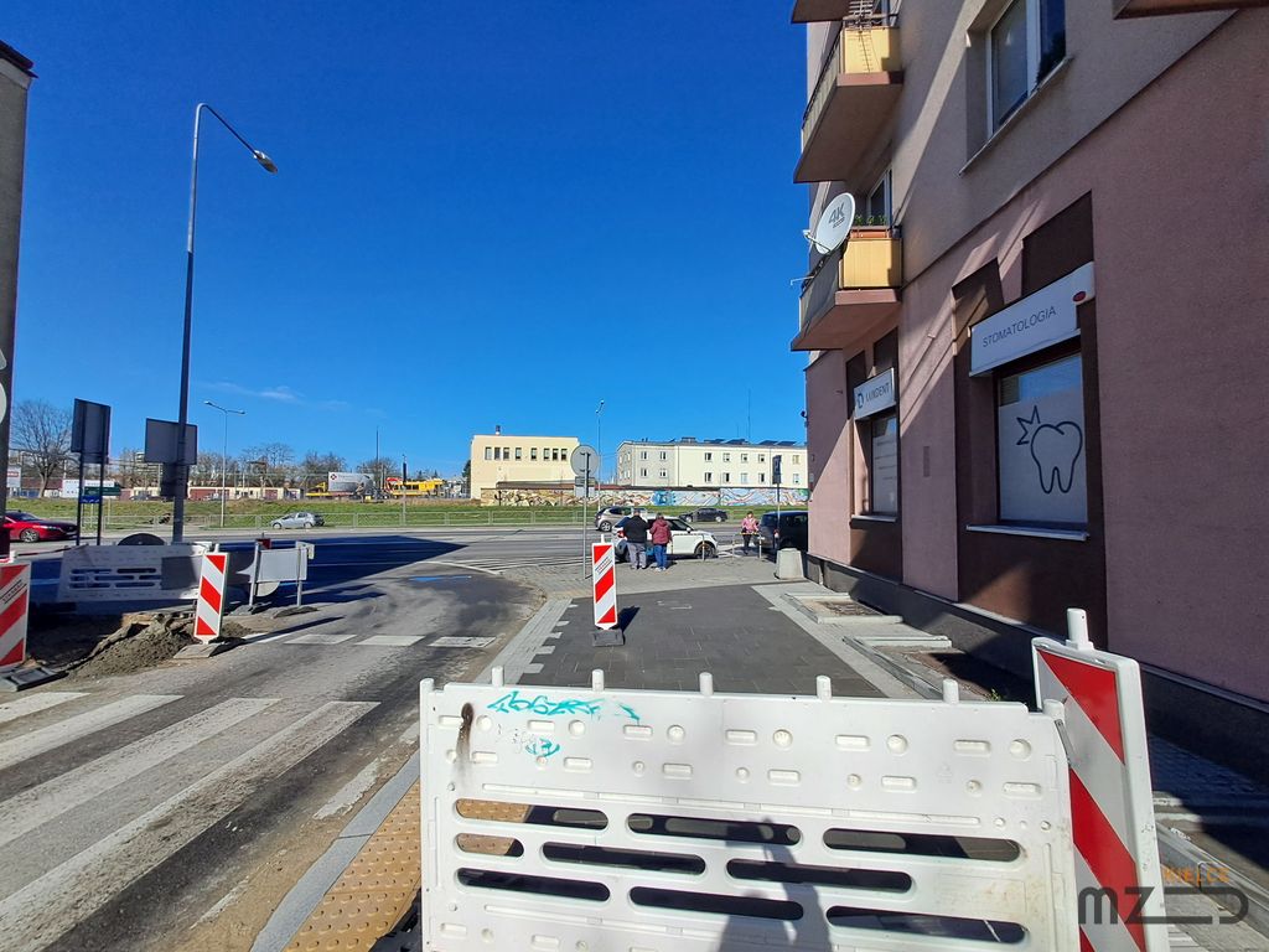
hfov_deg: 106.2
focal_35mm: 13
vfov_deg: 89.9
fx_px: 477
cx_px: 634
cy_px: 476
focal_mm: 1.42
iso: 40
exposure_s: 1/2924
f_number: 2.2
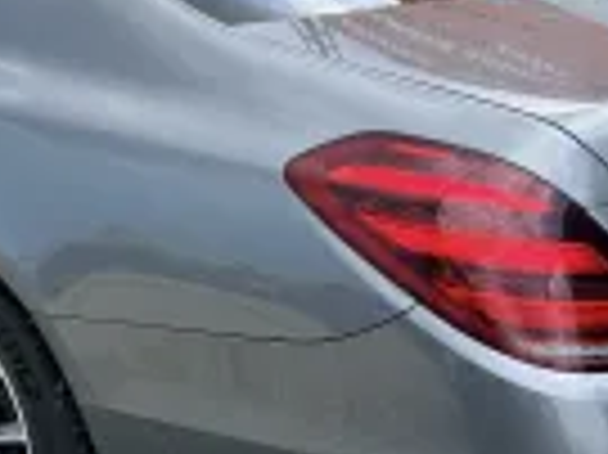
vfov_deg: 22.9
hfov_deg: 29.5
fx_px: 1123
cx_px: 108
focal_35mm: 64
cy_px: 198
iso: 80
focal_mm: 6.76
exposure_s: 1/1174
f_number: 1.78
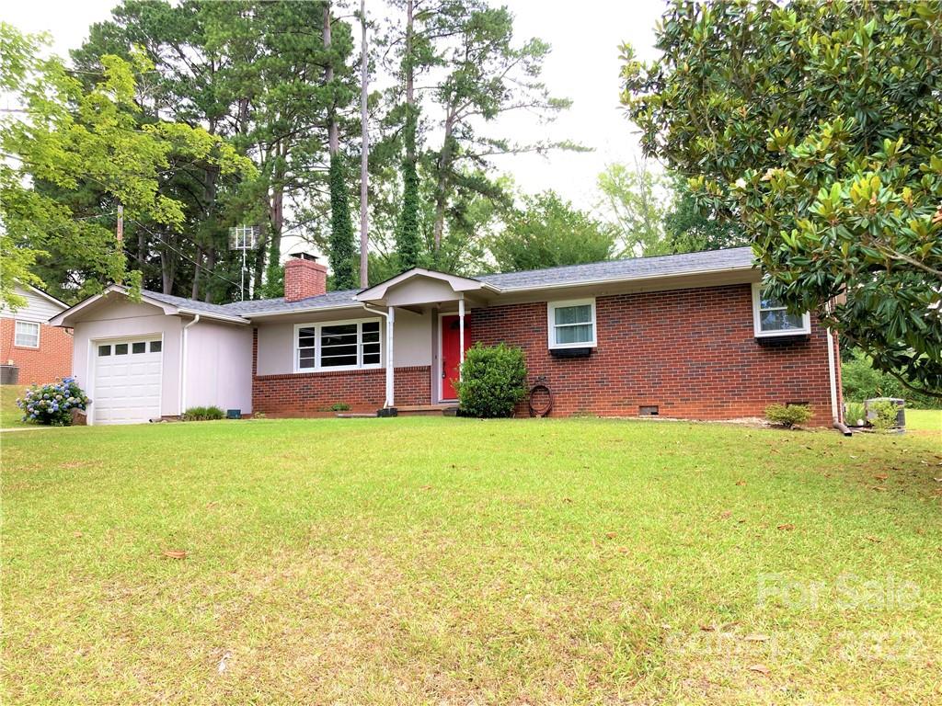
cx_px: 471
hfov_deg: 63.4
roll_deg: +0.3
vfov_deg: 49.7
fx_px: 762
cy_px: 353
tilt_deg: +7.8
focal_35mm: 28
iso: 20
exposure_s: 1/201
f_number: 1.8
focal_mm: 3.99
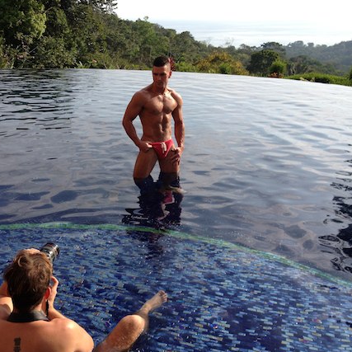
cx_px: 120
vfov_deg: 40.0
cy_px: 178
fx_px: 483
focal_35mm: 42
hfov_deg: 39.6
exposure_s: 1/1175
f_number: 2.4
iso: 50
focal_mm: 4.28
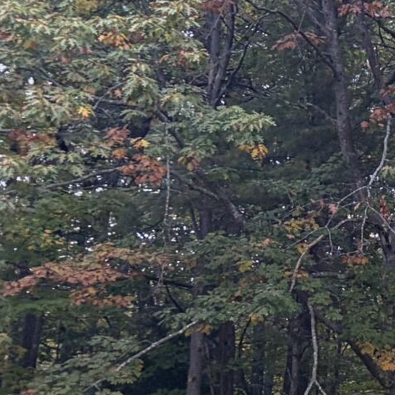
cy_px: 122
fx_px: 1885
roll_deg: +0.3
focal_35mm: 146
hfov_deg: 9.7
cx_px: 1105
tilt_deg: +10.0
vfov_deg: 11.9
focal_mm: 5.96
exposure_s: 1/76
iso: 125
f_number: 1.6
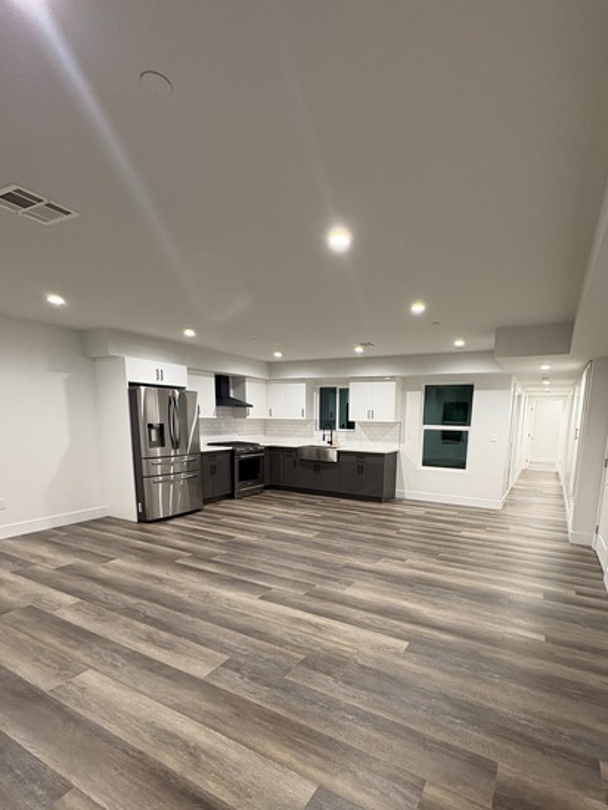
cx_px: 347
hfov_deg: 74.3
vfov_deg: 89.9
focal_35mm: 17
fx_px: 398
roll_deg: -0.9
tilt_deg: -9.4
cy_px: 485
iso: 400
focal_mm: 2.22
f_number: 2.2
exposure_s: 1/60
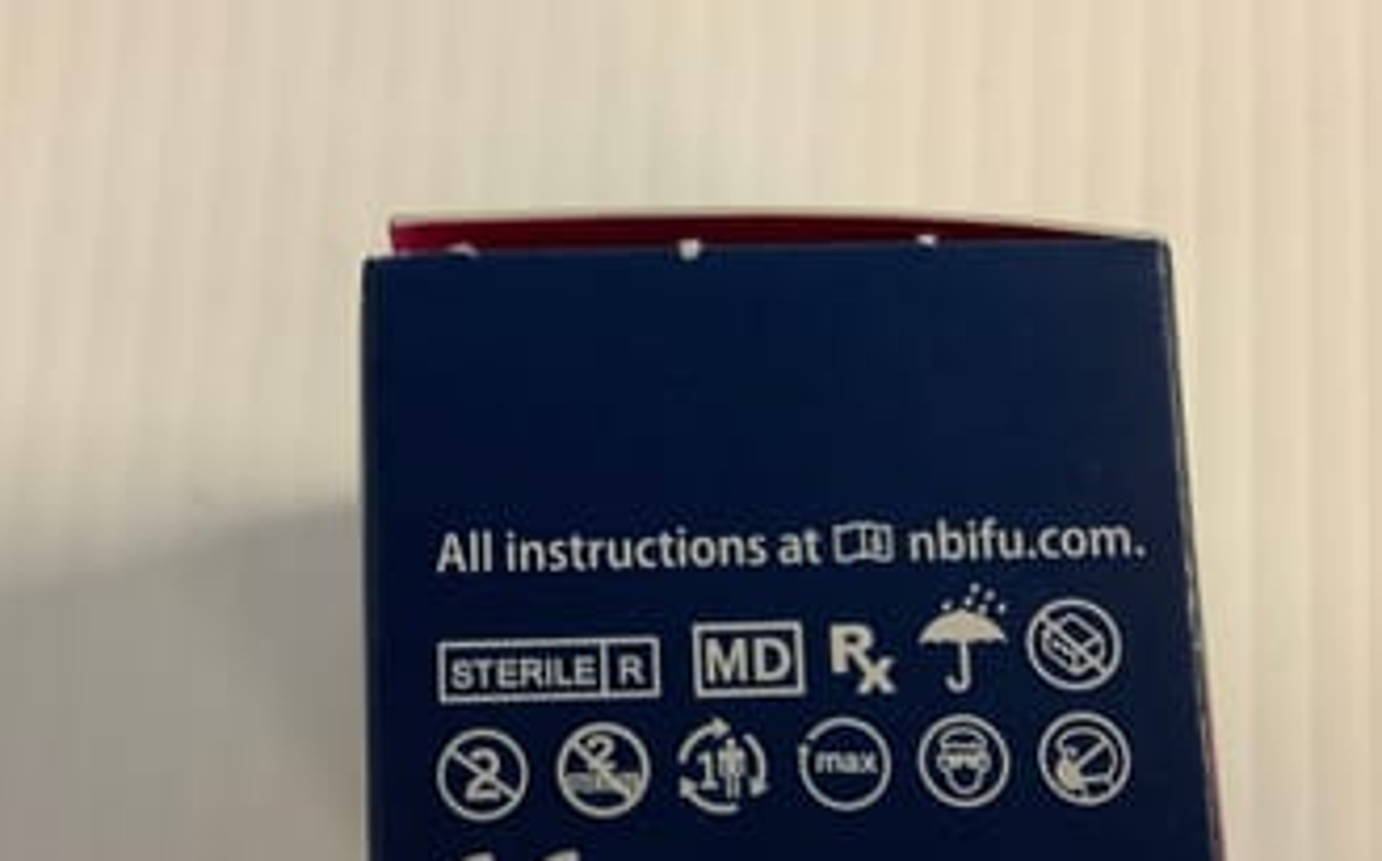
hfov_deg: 40.2
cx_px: 571
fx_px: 1882
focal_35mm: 50
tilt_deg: -80.4
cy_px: 519
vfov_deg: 25.7
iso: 320
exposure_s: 1/33
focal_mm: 3.3
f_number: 2.4
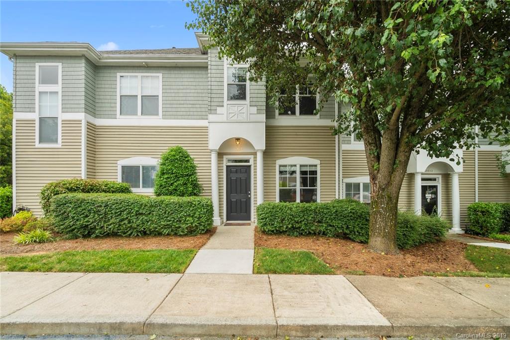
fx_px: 227
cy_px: 170
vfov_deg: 73.8
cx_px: 255
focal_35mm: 16
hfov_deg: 96.7
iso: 100
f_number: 8
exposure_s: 1/30
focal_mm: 16
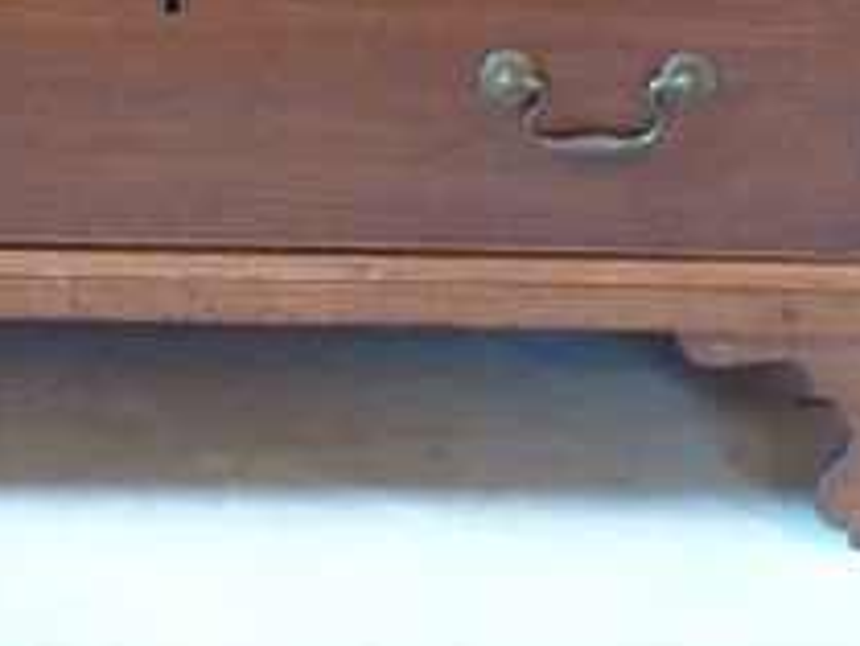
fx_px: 4499
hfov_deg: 10.9
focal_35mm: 181
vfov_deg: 8.1
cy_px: -276
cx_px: 140
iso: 800
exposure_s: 1/13
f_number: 4
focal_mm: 10.3
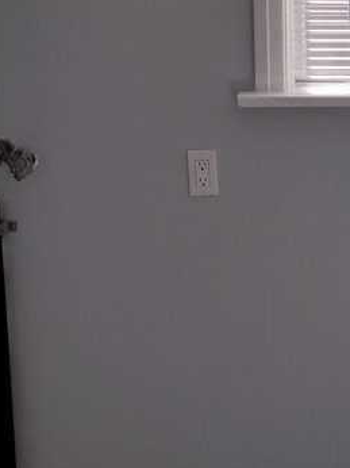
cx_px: 339
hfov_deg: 18.0
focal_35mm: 80
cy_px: 149
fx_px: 1080
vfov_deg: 24.3
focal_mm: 4.71
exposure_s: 1/799
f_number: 1.7
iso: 100
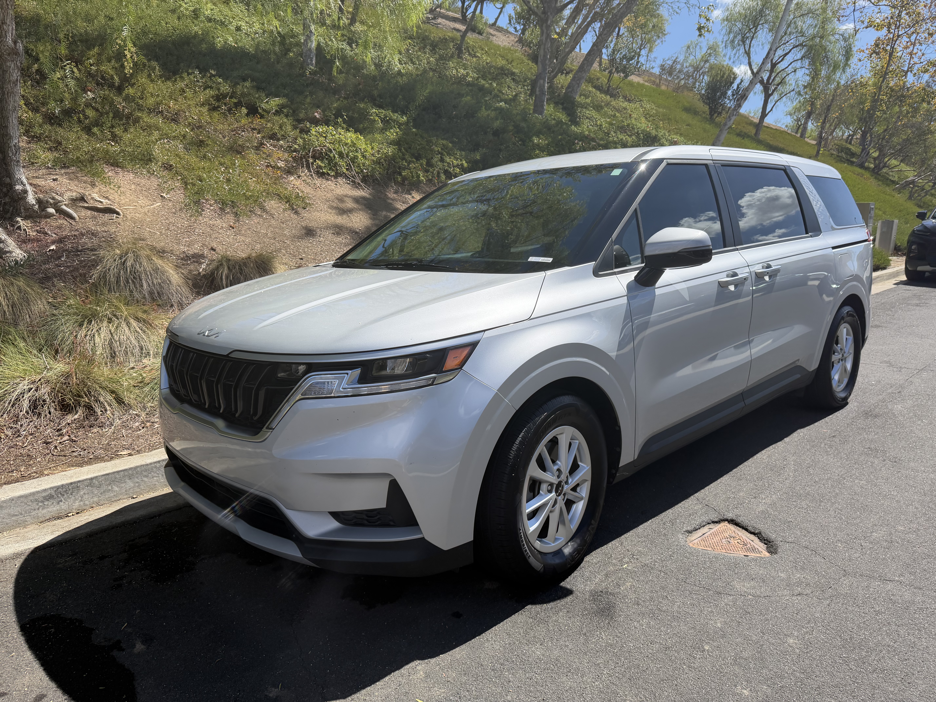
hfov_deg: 71.6
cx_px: 468
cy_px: 351
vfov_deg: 56.8
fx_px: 649
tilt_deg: -12.2
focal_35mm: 24
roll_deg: +0.5
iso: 100
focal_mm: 6.76
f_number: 1.78
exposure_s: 1/4975
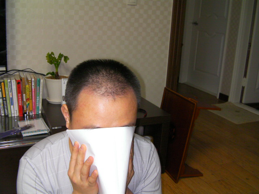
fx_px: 284
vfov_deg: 37.7
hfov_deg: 49.0
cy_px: 97
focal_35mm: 38
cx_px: 130
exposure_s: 1/30
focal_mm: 6.8
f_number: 3.5
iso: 200
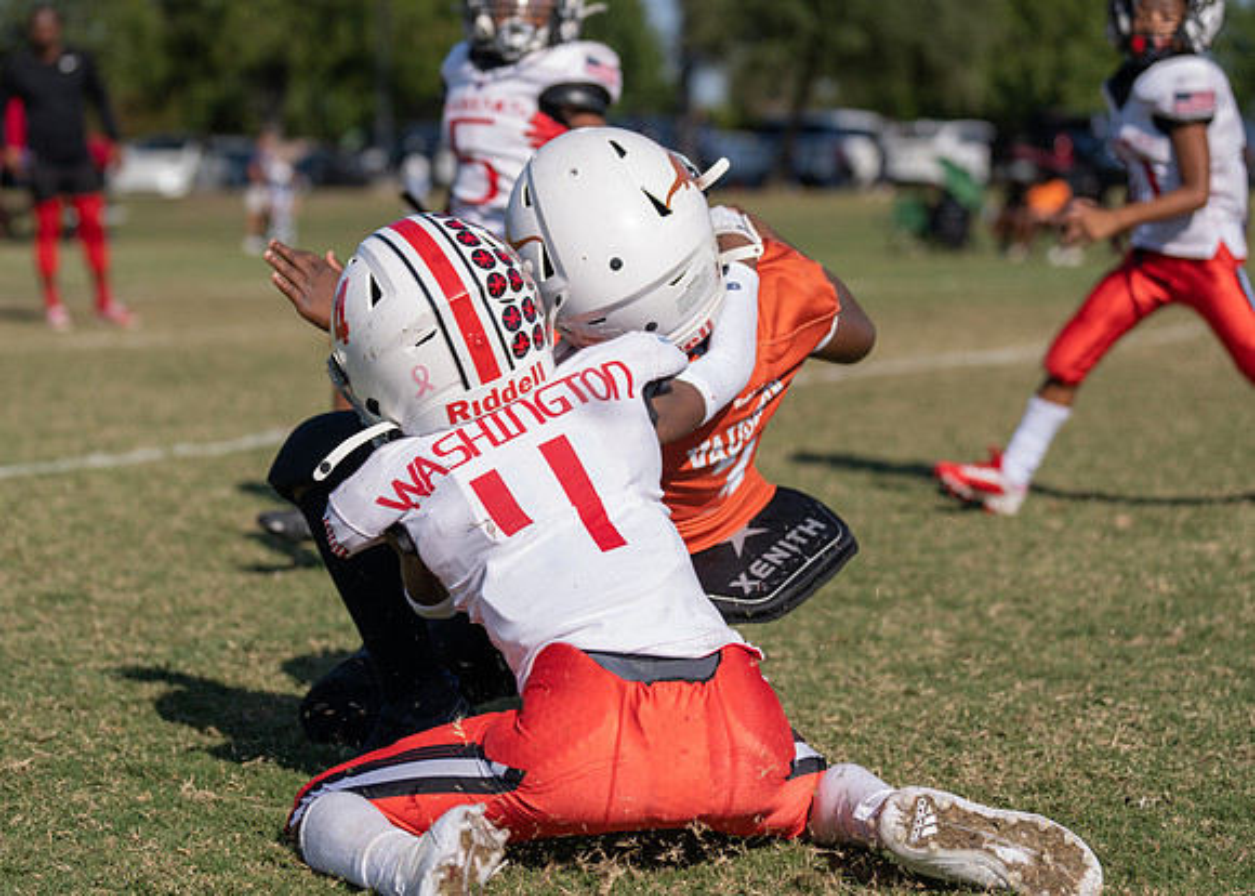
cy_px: 359
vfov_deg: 16.2
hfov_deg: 22.6
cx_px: 502
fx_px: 3135
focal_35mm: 88
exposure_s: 1/2000
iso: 100
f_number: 2.8
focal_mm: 70
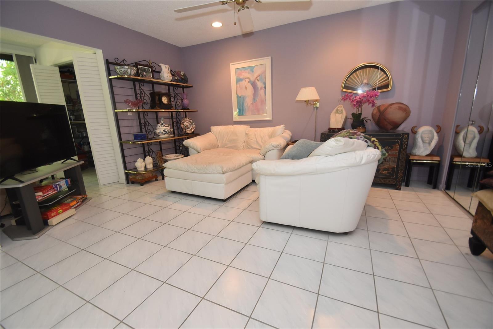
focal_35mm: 15
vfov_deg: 77.4
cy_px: 164
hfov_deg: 100.4
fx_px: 206
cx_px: 246
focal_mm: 10
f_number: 3.5
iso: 900
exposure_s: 1/60
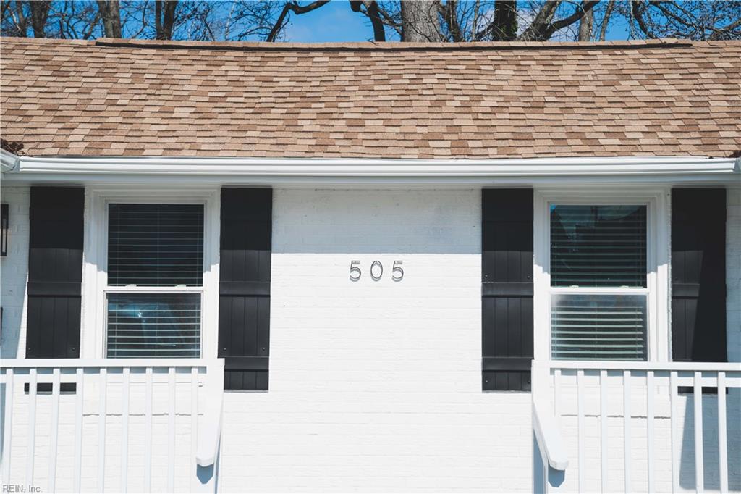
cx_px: 370
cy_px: 247
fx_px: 1440
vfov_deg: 19.4
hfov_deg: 28.9
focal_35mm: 70
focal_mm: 70
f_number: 6.3
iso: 250
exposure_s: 1/1600
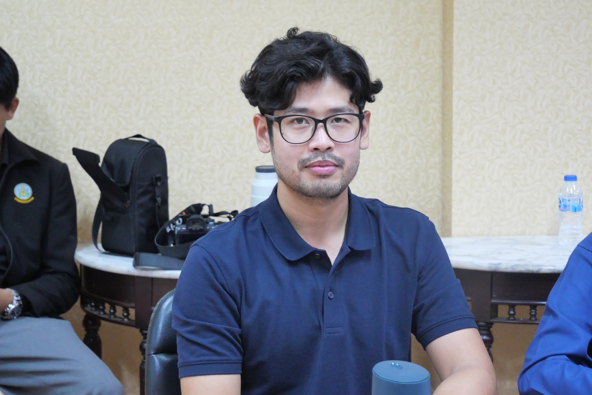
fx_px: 1662
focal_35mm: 101
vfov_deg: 13.6
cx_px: 296
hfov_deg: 20.2
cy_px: 198
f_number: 5.6
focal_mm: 49
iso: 3200
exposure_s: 1/15
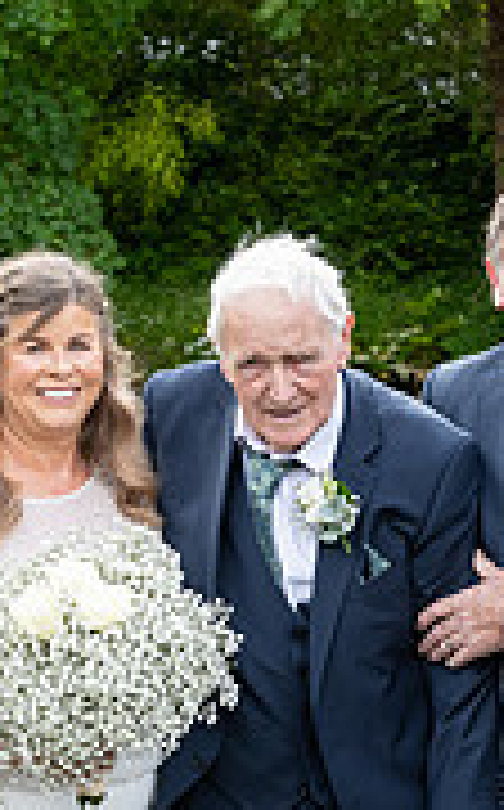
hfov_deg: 7.6
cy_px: 677
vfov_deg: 12.2
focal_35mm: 171
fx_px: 3770
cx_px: 302
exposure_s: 1/250
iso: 320
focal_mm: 52
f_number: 5.6
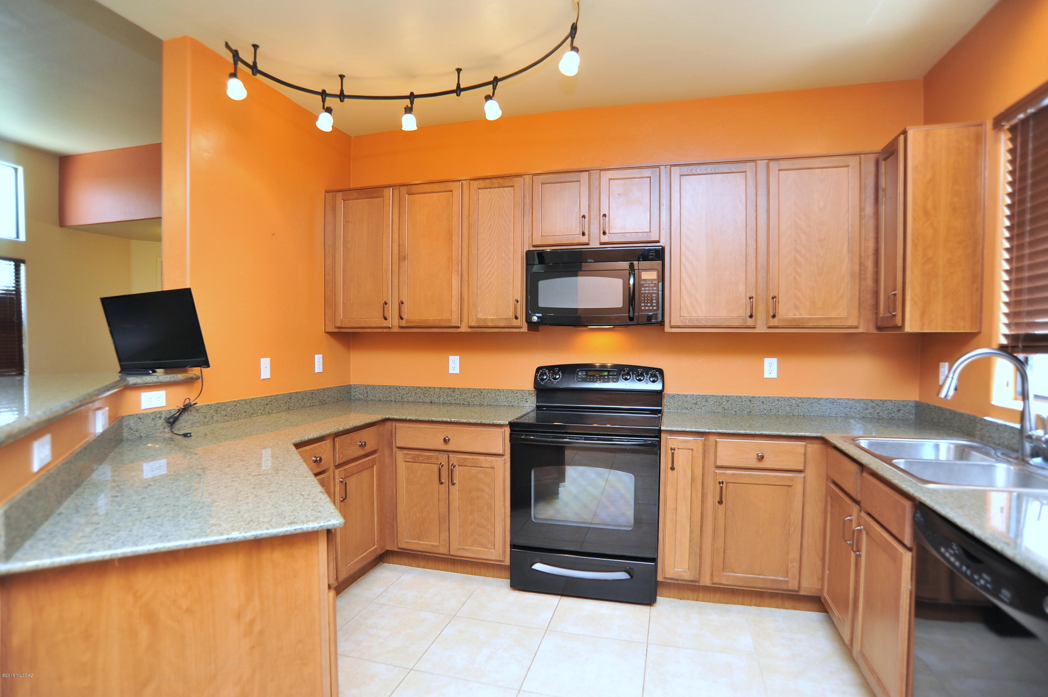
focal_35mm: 18
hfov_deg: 90.0
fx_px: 524
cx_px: 524
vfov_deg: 67.3
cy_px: 348
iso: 640
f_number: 4
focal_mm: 18
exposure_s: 1/30
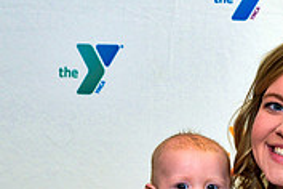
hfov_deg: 13.0
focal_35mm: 157
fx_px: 1234
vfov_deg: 8.6
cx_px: 259
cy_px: 268
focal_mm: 48
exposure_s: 1/60
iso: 200
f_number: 5
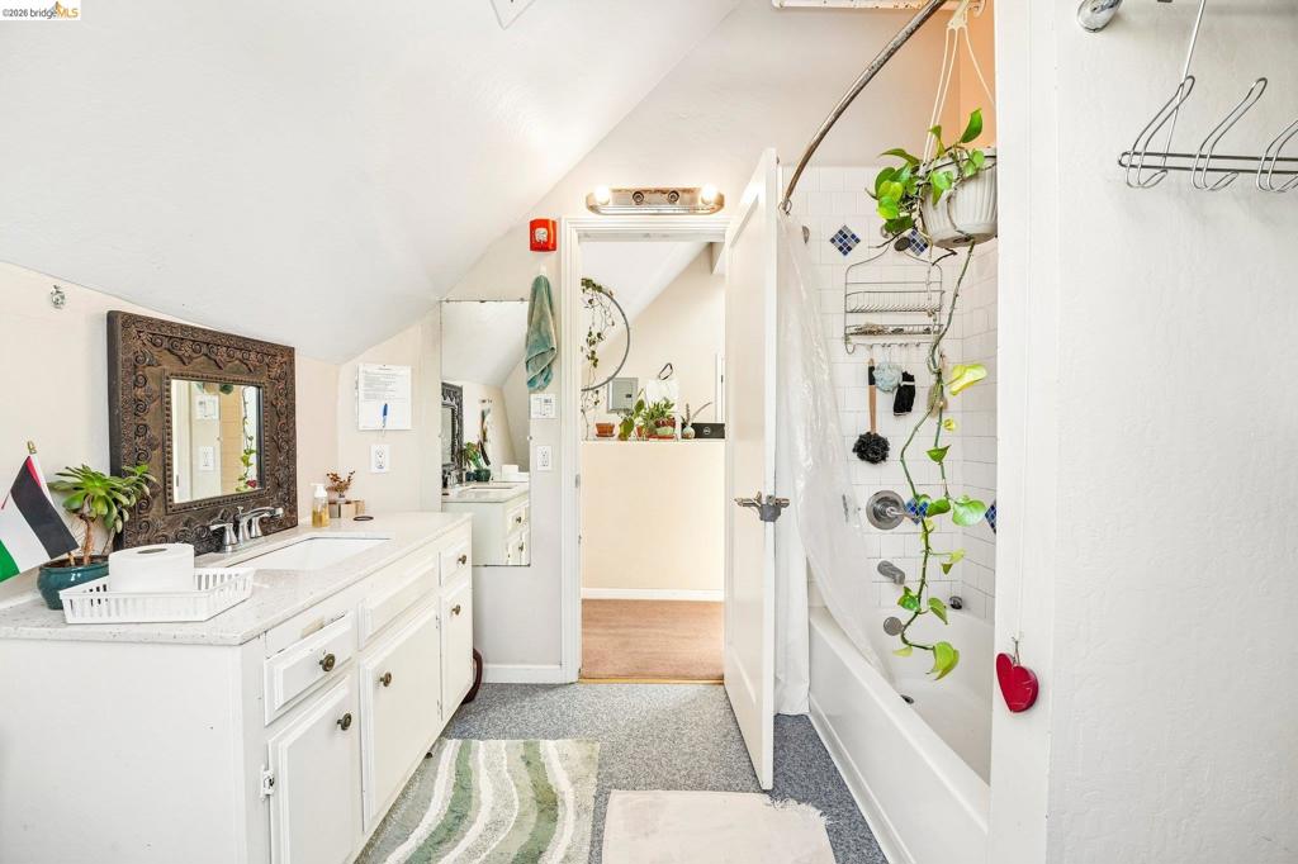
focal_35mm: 14
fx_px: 505
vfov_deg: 81.2
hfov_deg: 104.3
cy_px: 432
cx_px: 649
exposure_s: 1/60
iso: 640
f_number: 8
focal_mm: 14
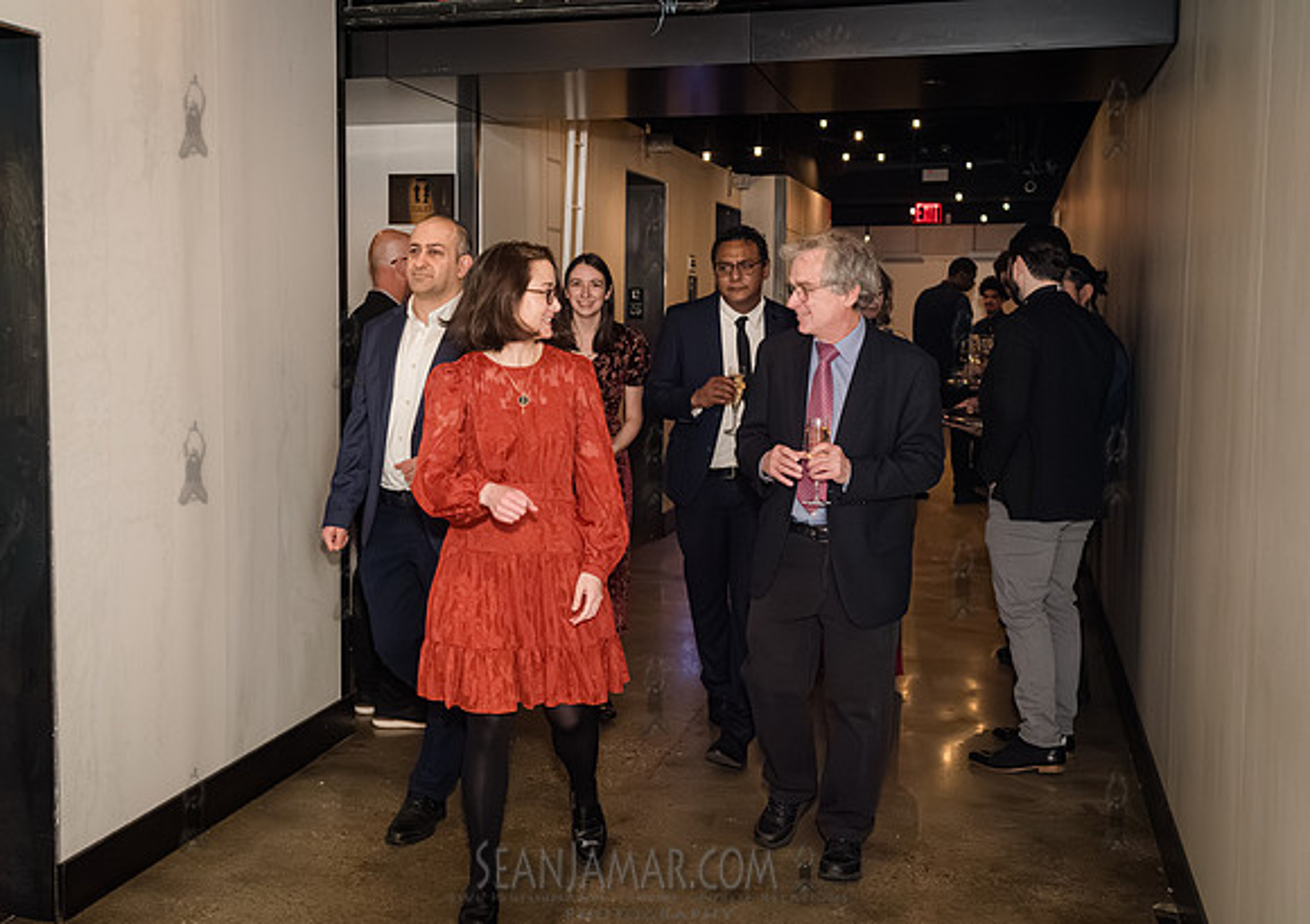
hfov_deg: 47.6
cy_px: 431
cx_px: 562
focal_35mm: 40
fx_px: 1481
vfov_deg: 34.6
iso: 8000
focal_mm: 35
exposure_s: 1/400
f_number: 5
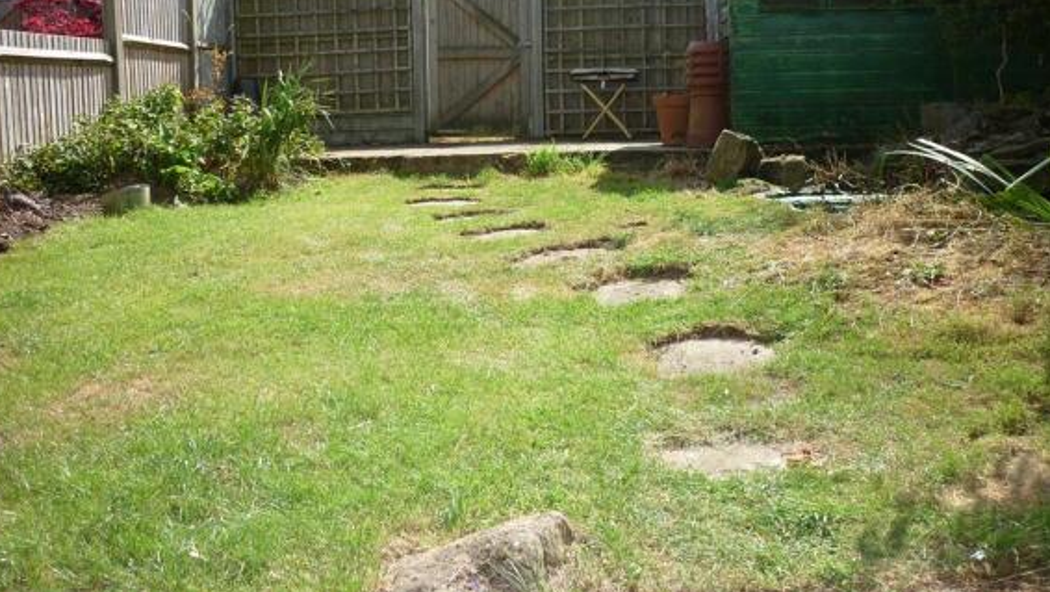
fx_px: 1031
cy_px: 192
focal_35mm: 37
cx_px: 515
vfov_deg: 31.8
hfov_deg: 54.0
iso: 100
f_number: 2.8
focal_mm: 5.5
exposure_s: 1/800
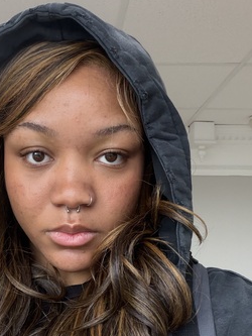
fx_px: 437
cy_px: 230
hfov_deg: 31.9
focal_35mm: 45
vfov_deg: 41.4
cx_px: 84
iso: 125
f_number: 1.9
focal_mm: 2.71
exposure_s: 1/120
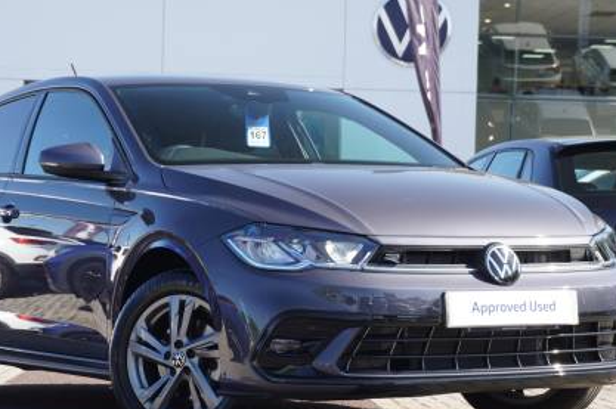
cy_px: 217
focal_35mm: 106
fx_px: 1812
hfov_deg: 19.3
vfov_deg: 12.9
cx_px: 256
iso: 100
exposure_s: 1/80
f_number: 5.6
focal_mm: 46
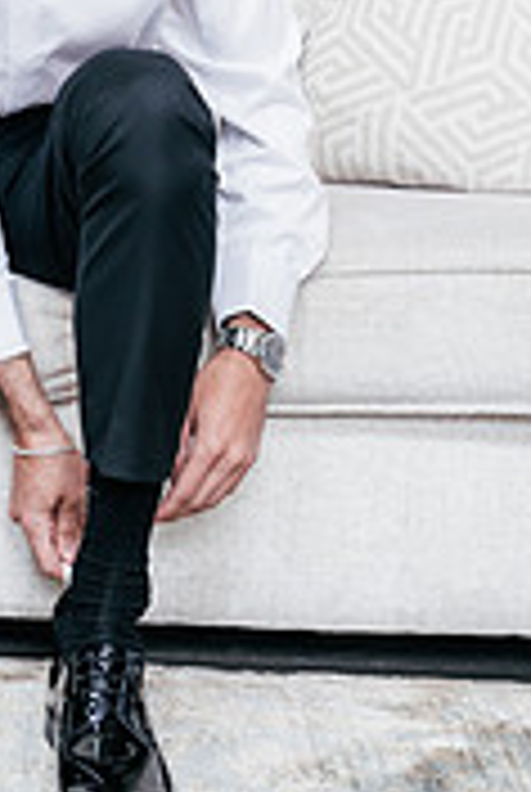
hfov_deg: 14.0
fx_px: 2138
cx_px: 36
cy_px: 90
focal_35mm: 97
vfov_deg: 20.6
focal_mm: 38
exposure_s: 1/160
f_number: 2.8
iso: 500
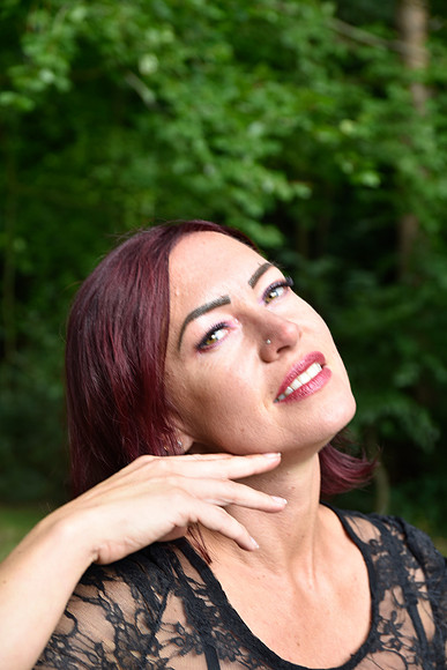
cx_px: 224
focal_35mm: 75
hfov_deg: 18.2
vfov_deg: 27.0
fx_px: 1396
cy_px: 335
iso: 100
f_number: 4.5
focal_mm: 50
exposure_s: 1/80
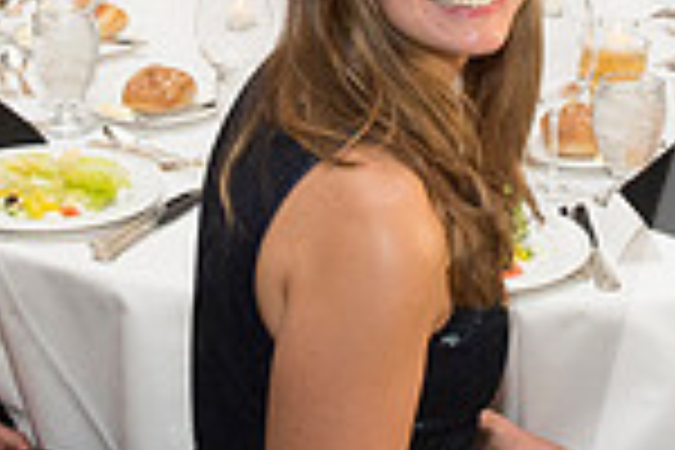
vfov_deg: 11.1
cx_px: 379
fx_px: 2269
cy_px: -114
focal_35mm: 121
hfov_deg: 16.9
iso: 1600
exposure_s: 1/100
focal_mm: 27
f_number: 8
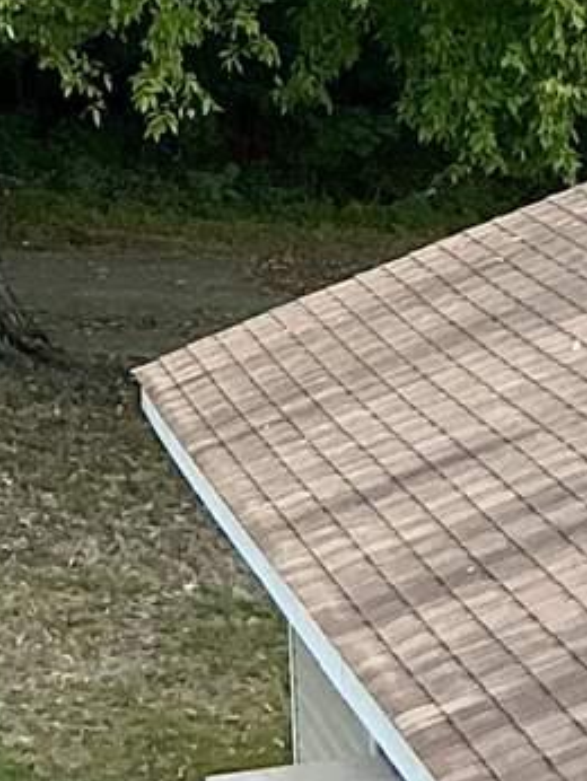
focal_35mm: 193
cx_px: -93
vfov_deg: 9.5
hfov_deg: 7.6
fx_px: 4358
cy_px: -824
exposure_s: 1/574
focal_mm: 3
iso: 25
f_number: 1.8
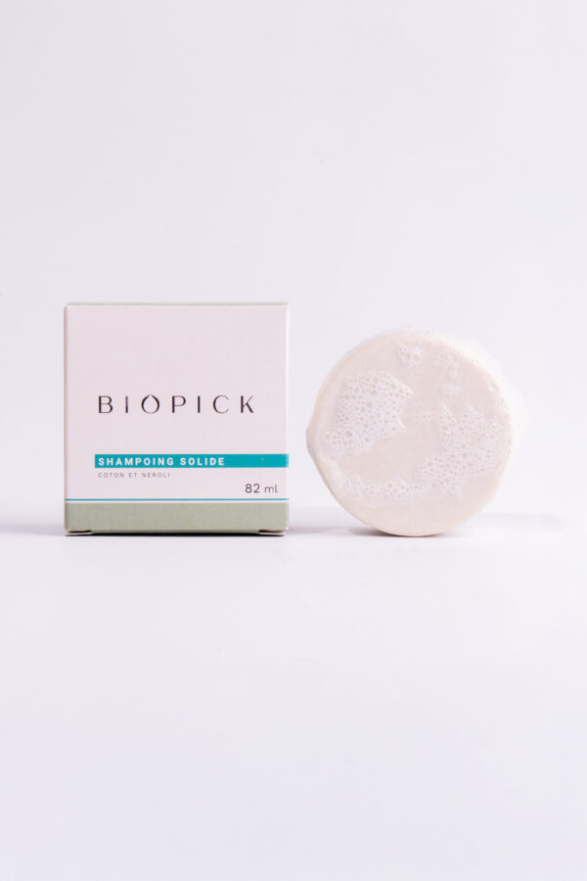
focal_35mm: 106
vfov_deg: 19.3
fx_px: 2592
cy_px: 440
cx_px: 294
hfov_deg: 12.9
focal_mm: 71
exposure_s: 1/50
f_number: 14
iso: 125
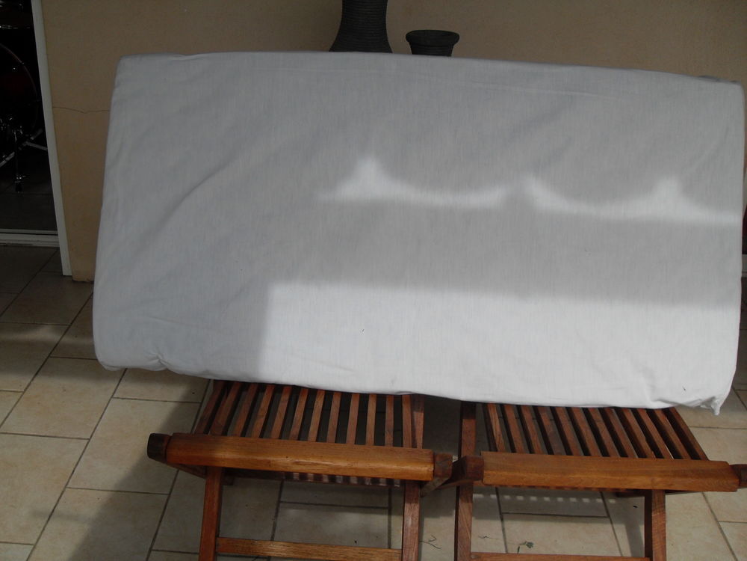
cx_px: 374
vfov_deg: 38.7
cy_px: 280
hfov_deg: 50.1
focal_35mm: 37
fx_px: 798
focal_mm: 6.3
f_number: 8.9
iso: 80
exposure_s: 1/180
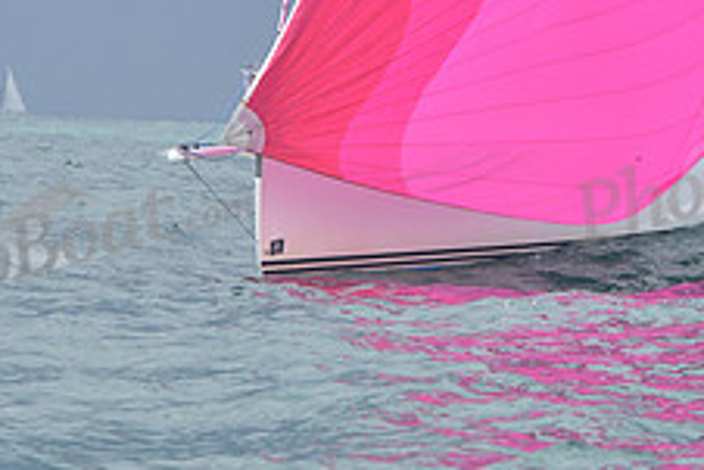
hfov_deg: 5.9
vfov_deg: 4.0
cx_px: 417
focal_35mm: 347
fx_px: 6790
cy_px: 45
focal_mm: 135
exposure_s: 1/800
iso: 320
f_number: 7.1
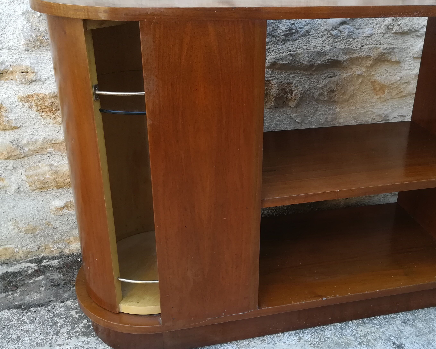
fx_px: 477
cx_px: 259
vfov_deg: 40.1
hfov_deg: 48.8
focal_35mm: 37
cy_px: 157
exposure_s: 1/50
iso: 80
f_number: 2.2
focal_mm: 3.83
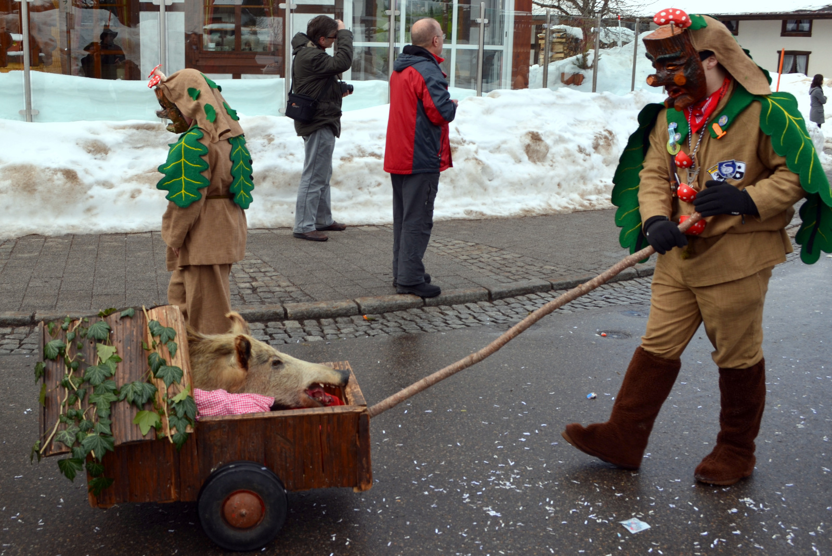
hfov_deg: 57.2
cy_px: 278
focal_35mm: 33
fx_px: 763
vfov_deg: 40.0
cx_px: 416
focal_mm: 22
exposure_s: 1/200
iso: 100
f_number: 8
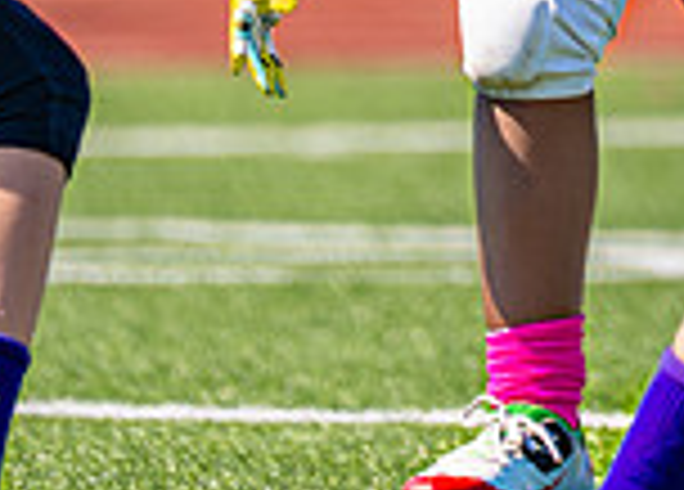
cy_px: -806
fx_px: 25657
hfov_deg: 1.5
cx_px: 910
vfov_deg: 1.1
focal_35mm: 1319
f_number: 2.8
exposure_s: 1/1600
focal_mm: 200
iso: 100
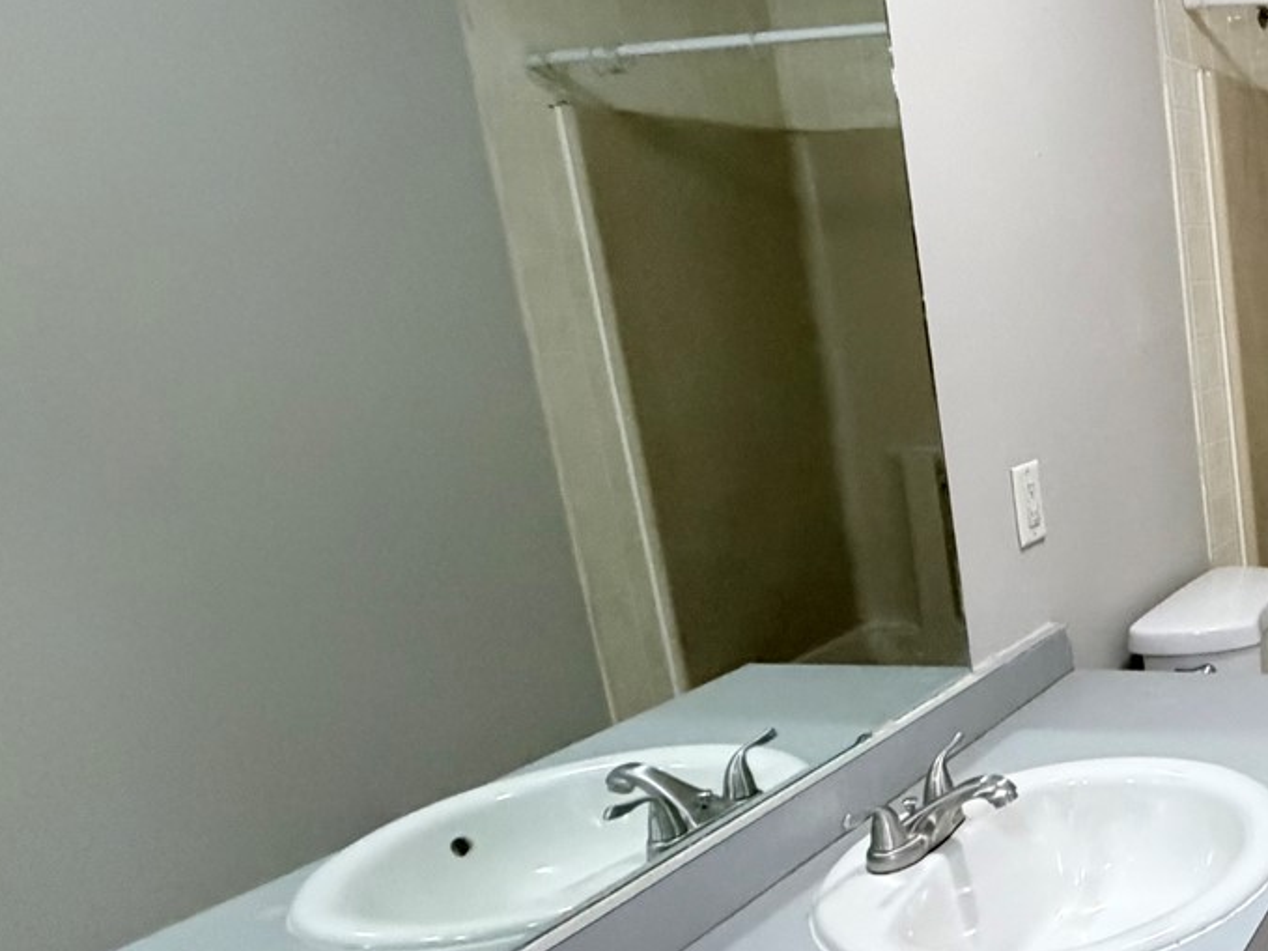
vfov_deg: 42.8
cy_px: 547
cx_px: 1481
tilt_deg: -13.5
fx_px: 1209
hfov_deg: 40.8
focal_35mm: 33
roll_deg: +3.4
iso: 1000
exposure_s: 1/60
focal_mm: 2.22
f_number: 2.2
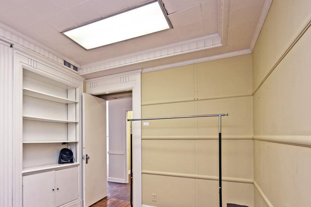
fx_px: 199
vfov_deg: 54.2
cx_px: 93
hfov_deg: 72.7
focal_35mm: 23
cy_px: 134
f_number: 4
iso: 200
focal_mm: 14
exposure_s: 1/60
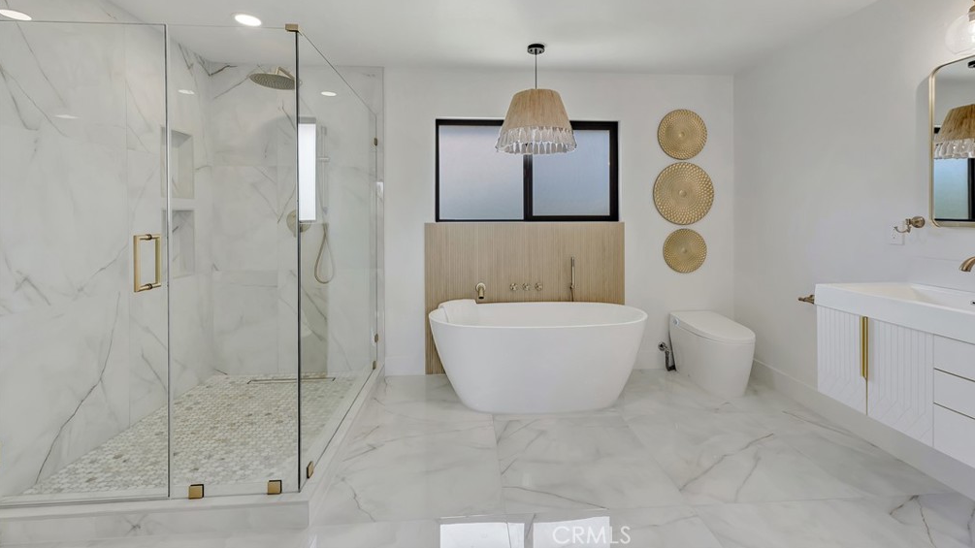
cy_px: 218
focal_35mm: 16
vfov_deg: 66.4
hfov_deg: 99.4
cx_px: 494
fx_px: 414
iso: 100
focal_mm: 10
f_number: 5.6
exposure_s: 1/60
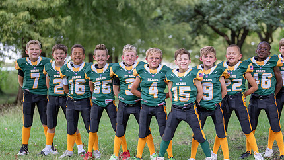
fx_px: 753
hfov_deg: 21.3
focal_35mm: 100
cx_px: 186
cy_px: 107
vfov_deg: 12.1
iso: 320
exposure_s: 1/1000
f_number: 1.2
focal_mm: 50
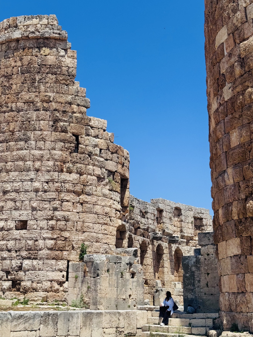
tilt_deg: +14.6
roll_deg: -0.4
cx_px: 127
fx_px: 478
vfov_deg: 38.9
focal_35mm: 49
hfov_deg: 29.7
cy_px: 166
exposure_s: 1/6410
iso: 80
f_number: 1.78
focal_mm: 6.76
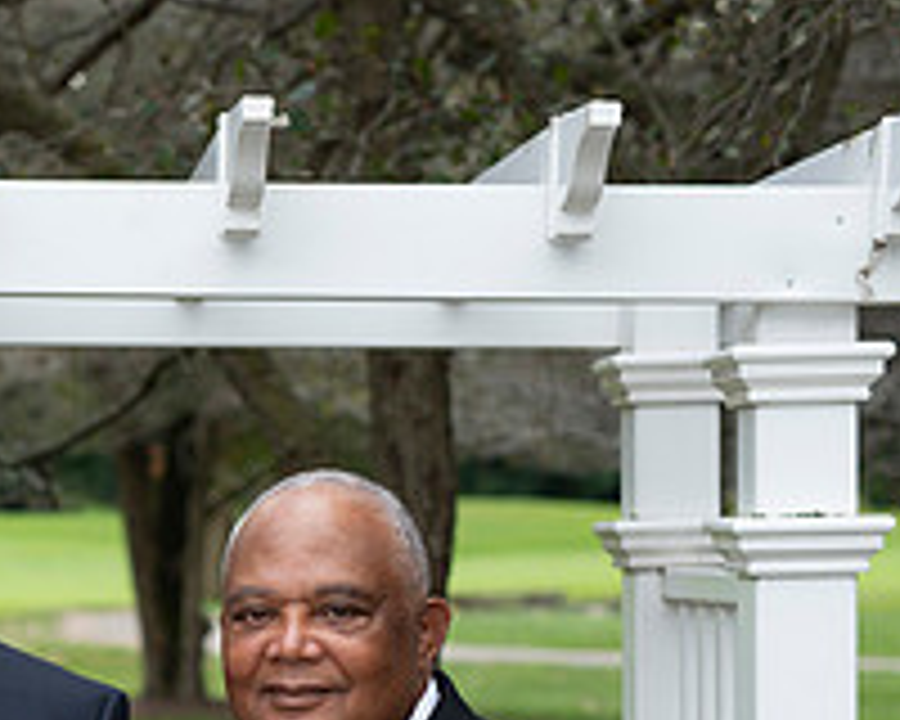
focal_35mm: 136
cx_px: -252
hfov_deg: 13.7
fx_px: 3623
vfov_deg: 11.1
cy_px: 857
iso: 100
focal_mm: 50
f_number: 3.2
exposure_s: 1/250
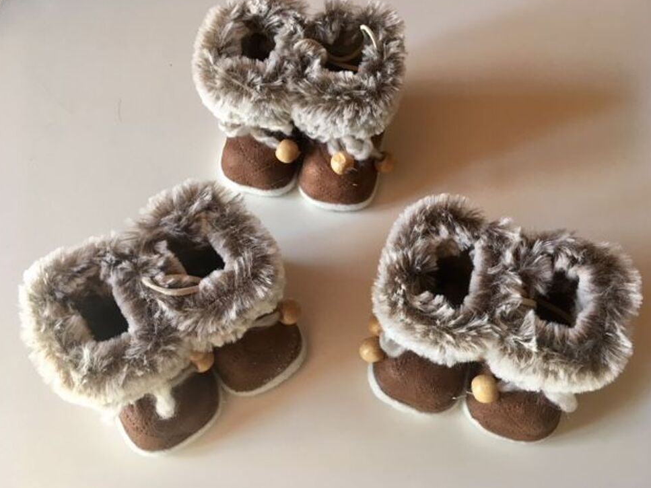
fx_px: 564
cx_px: 332
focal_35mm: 30
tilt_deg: -66.2
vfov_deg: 46.8
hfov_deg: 60.0
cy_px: 243
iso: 80
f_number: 2.2
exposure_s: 1/33
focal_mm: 4.15
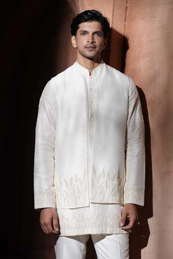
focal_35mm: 99
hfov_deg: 13.8
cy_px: 130
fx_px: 714
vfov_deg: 20.6
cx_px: 86
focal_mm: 99
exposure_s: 1/160
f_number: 8
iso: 160
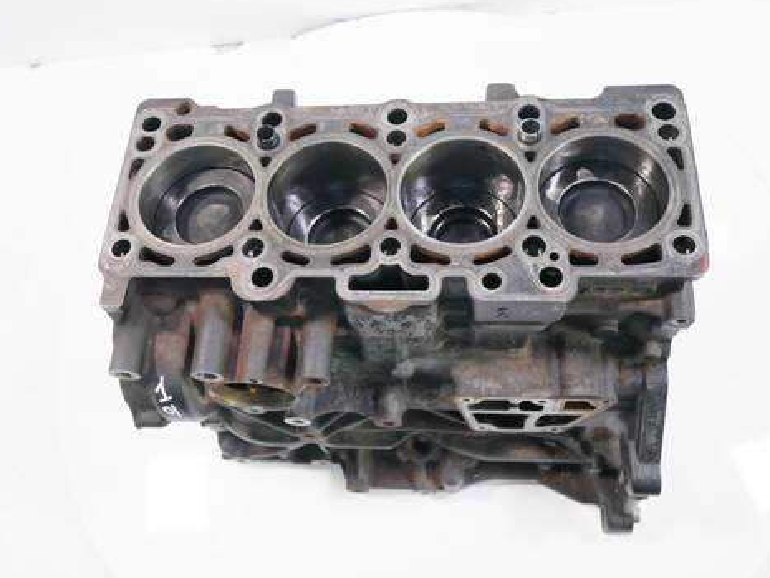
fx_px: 734
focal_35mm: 33
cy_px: 287
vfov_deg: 43.0
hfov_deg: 55.3
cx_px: 383
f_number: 4
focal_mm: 16
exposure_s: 1/60
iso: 500
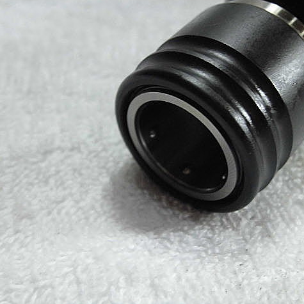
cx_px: 179
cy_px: 151
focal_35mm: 56
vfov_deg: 30.6
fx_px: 556
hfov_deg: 30.5
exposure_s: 1/25
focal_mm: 8.3
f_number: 3.4
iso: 400
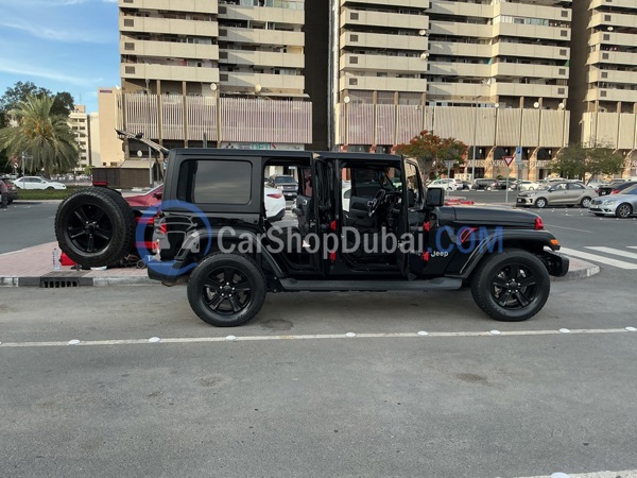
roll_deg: +0.5
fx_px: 534
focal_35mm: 29
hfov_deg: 61.7
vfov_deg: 48.2
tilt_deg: -7.0
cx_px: 318
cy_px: 239
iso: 25
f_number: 1.8
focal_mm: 3
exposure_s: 1/461
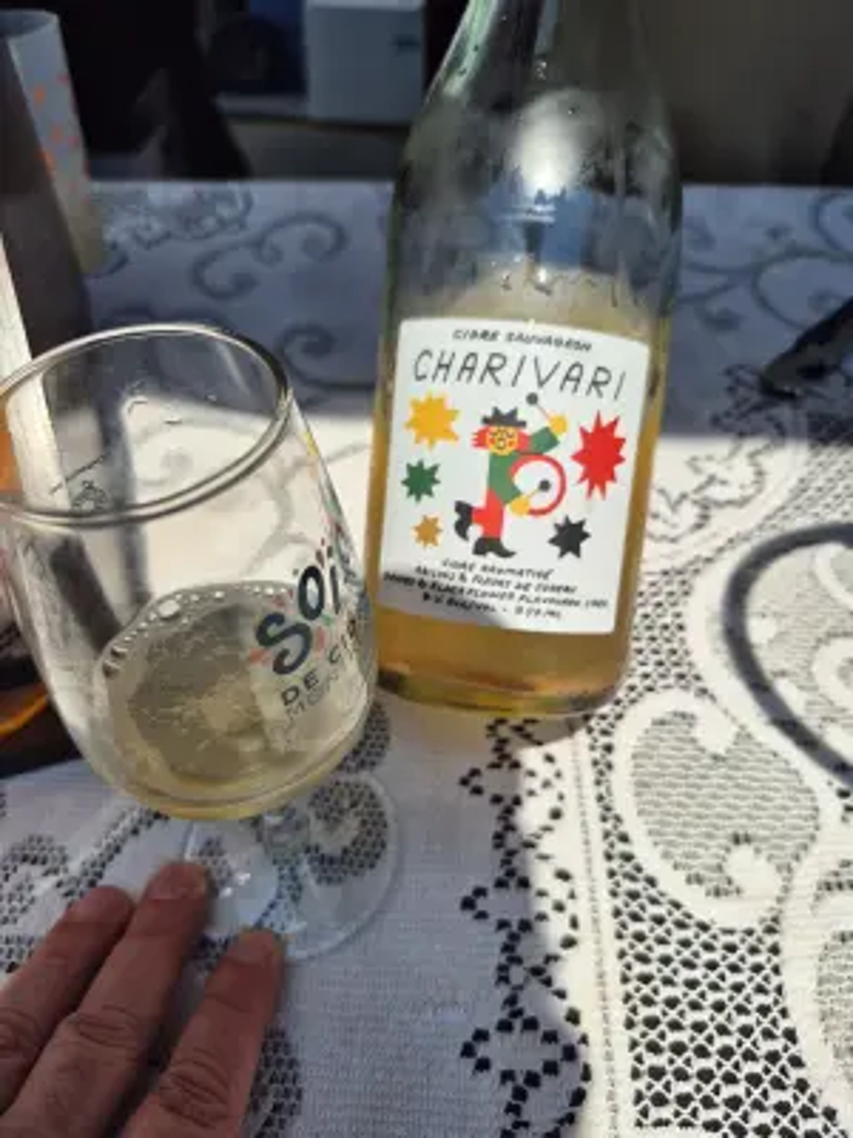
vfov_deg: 73.9
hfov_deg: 58.9
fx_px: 756
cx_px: 426
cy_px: 569
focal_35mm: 23
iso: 25
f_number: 1.8
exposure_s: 1/2568
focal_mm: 5.4
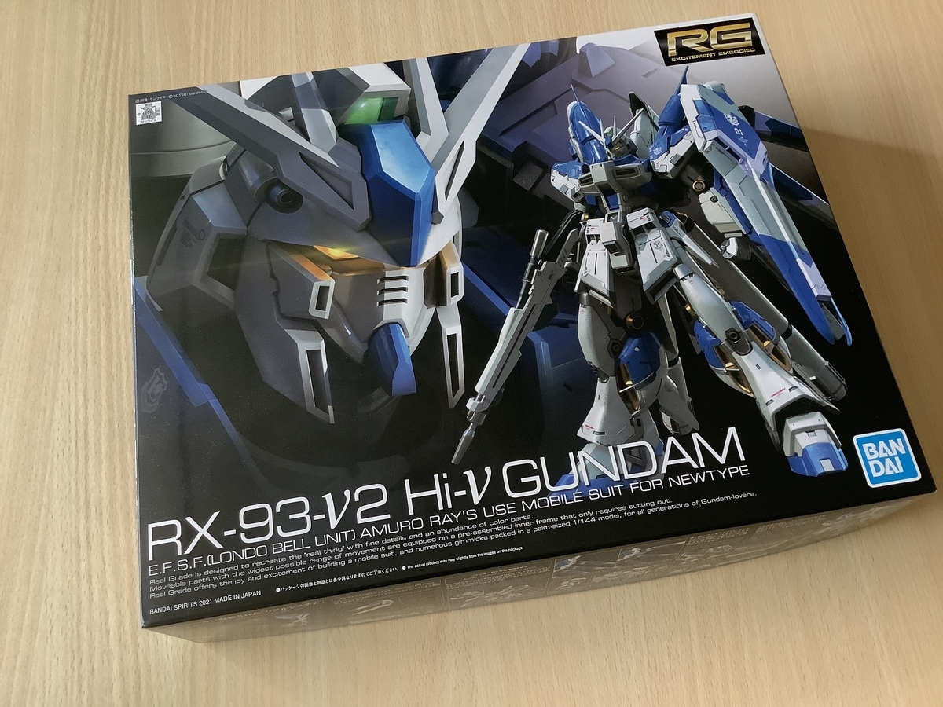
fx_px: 844
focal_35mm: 31
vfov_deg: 45.4
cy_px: 354
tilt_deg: -68.4
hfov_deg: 58.4
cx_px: 472
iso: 320
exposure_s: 1/50
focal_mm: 3.3
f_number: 2.4
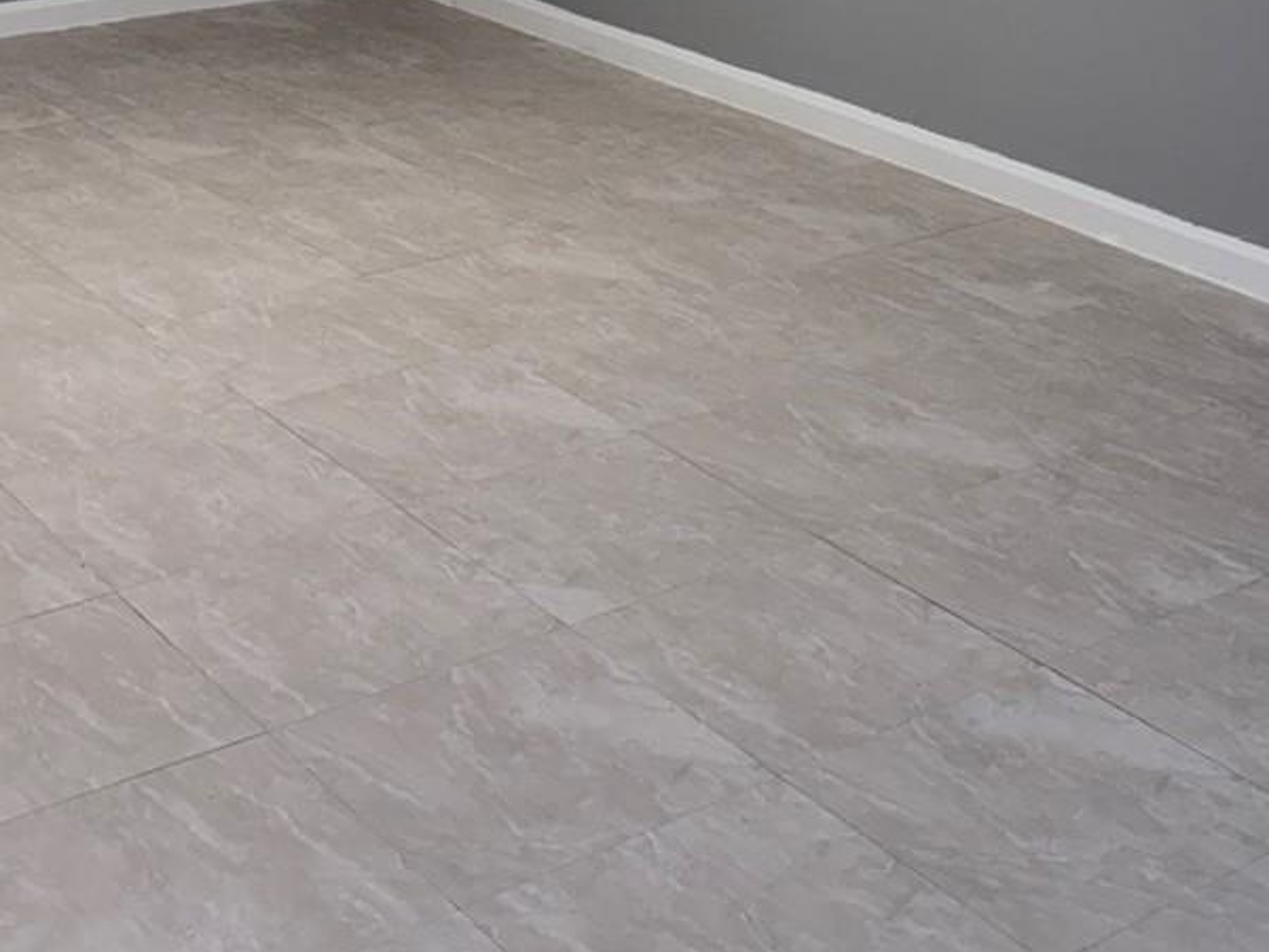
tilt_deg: -6.6
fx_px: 2346
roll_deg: -0.6
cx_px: 660
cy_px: -281
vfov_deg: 20.9
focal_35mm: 64
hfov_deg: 30.3
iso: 125
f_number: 1.78
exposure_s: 1/121
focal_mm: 6.76
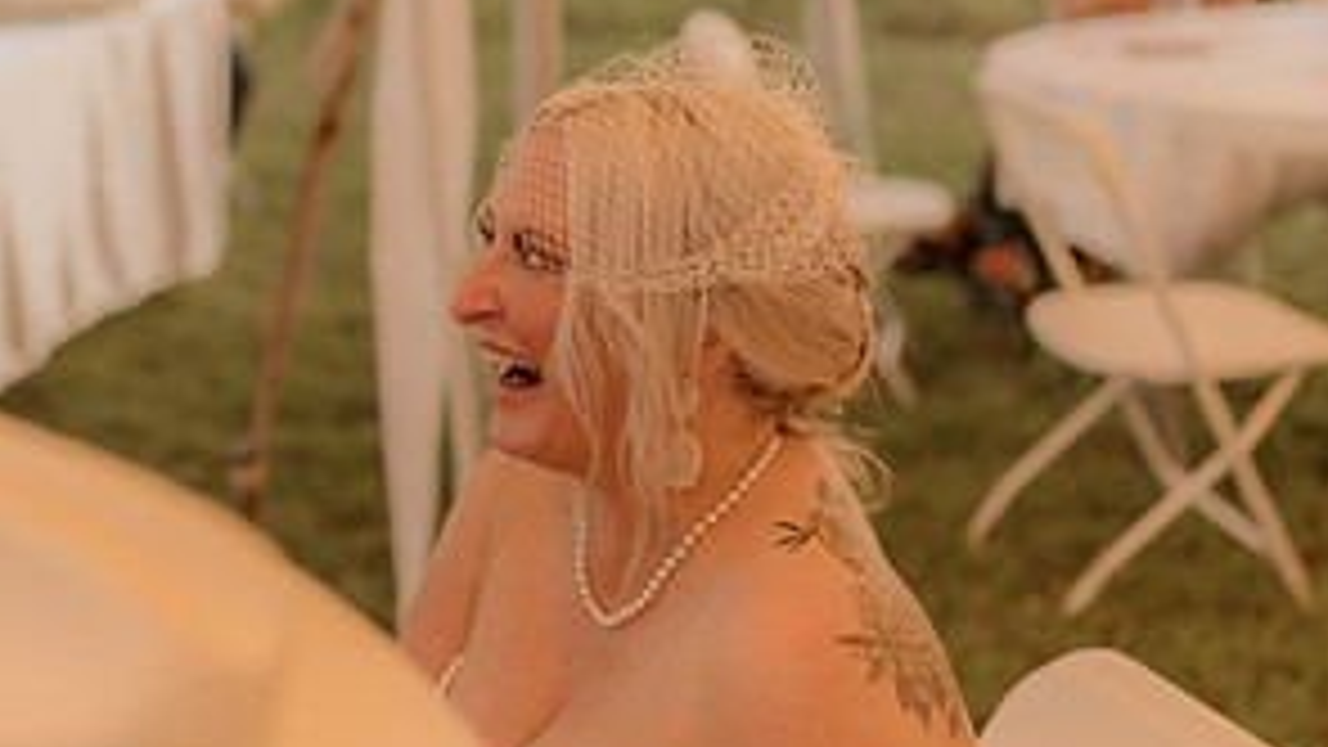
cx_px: 365
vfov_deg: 16.8
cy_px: 385
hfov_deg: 29.0
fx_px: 2536
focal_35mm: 72
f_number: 1.4
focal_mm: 35
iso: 500
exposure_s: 1/160
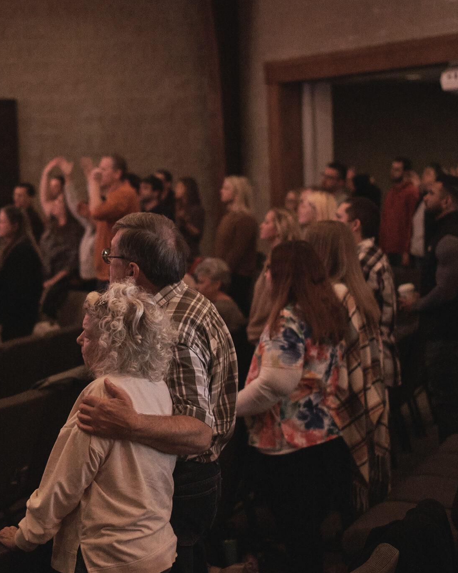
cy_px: 302
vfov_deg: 21.7
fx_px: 1491
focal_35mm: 88
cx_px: 117
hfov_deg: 17.4
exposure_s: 1/100
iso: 2000
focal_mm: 33
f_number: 1.4
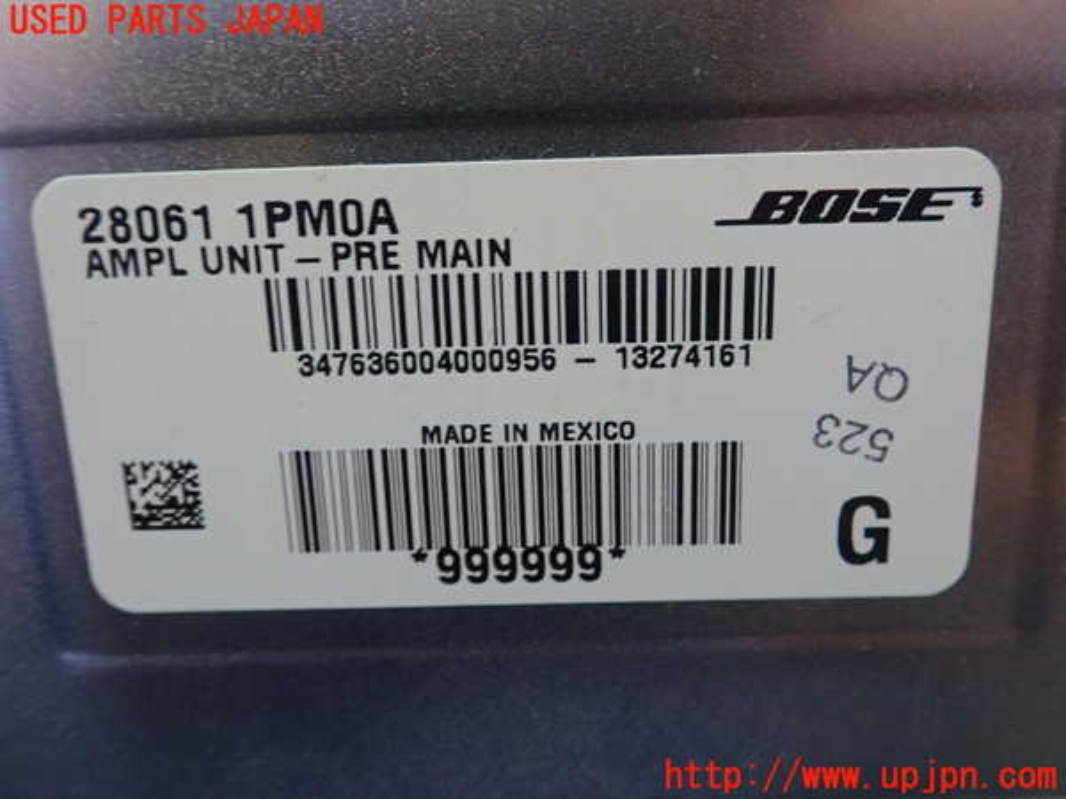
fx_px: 924
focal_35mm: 30
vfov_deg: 46.8
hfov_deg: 60.0
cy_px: 400
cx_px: 533
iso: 320
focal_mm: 5.5
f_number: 2.3
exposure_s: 1/125
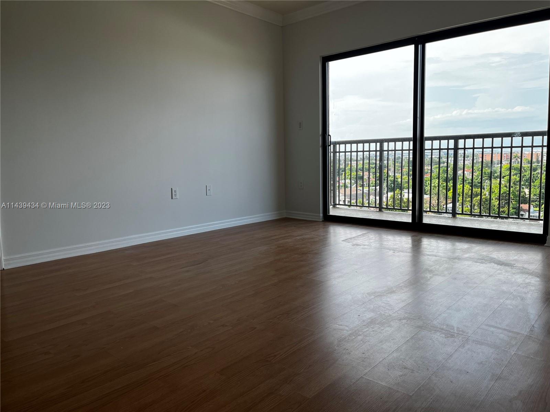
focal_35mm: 26
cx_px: 275
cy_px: 206
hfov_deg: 67.3
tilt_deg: -5.6
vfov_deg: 53.1
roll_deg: +1.1
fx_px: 413
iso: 50
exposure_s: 1/586
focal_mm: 5.1
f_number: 1.6
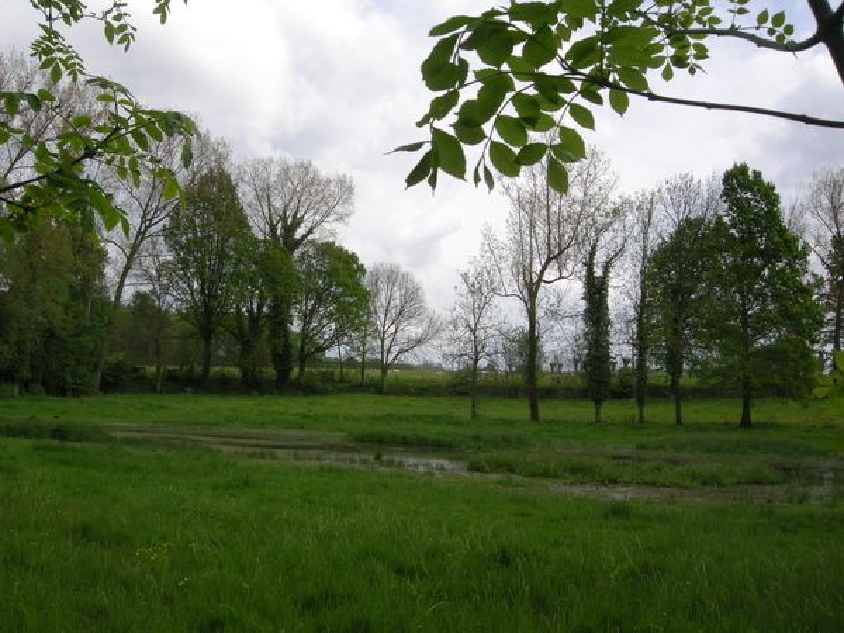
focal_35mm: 36
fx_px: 878
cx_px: 422
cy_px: 316
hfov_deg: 51.4
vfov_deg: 39.7
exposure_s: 1/310
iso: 64
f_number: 5.4
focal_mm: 7.5
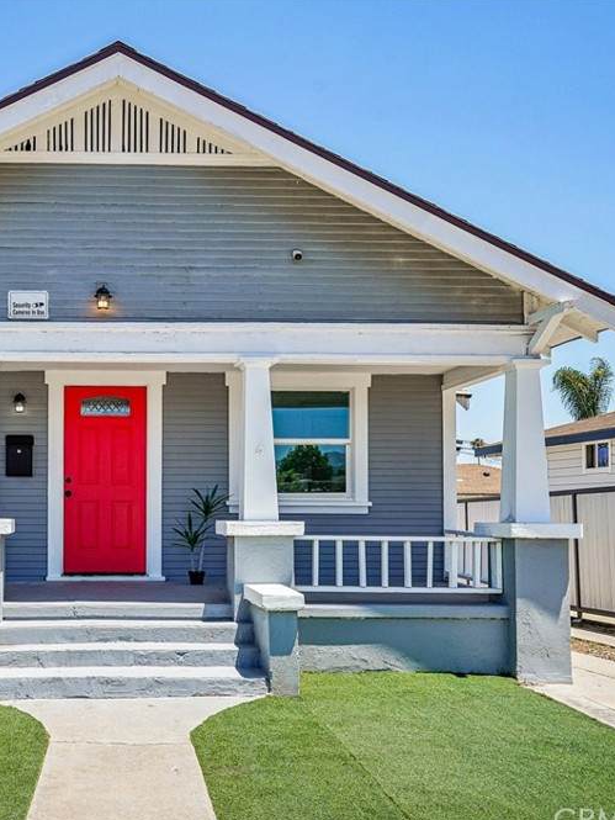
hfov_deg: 37.2
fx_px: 876
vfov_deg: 50.1
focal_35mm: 37
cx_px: 116
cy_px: 417
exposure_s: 1/1000
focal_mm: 25
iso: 400
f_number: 8
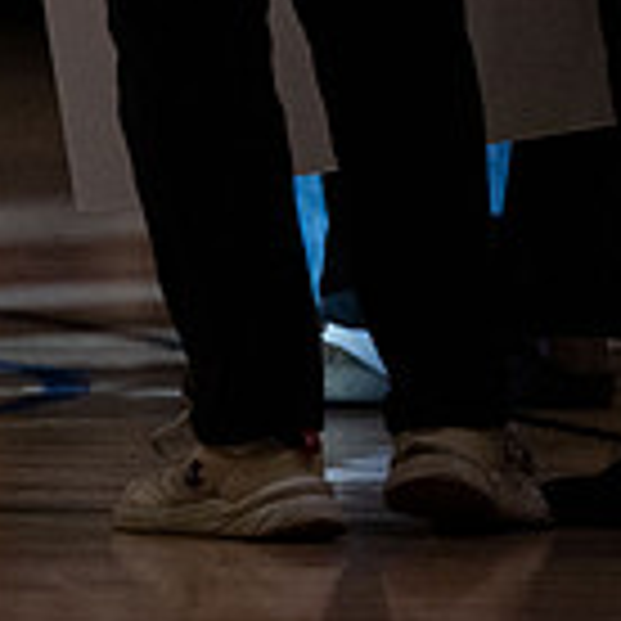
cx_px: -549
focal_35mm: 715
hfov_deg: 2.4
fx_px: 14512
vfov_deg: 2.5
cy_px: -34
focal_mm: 200
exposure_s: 1/2500
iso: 3200
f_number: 2.8
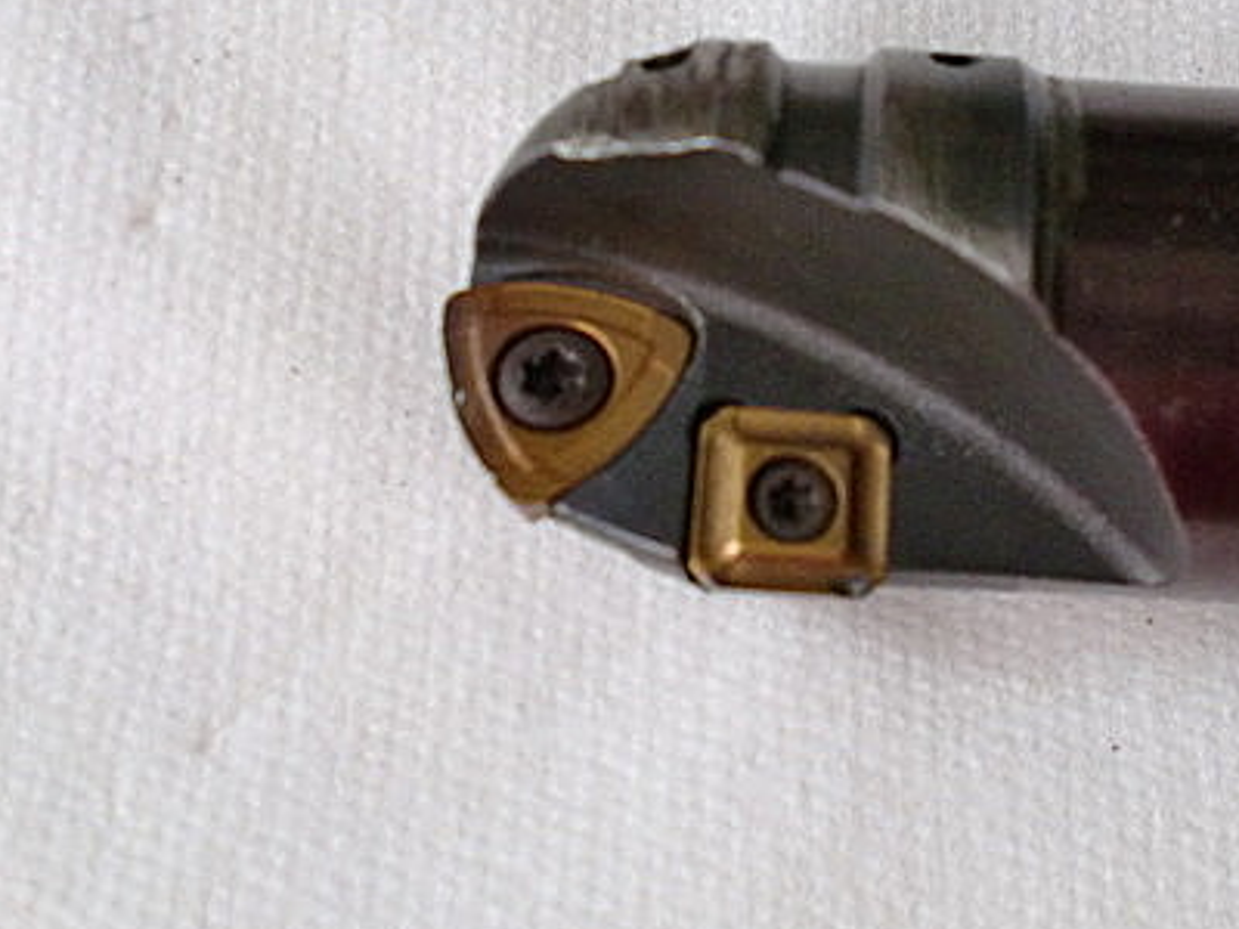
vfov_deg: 26.0
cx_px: 880
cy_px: 307
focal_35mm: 56
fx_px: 2004
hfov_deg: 33.9
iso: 320
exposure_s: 1/60
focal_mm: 6.3
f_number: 3.1
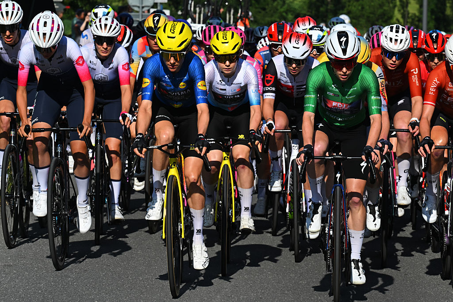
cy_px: 151
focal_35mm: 217
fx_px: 2730
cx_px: 226
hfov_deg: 9.5
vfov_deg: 6.3
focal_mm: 145
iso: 250
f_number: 10
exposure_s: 1/800
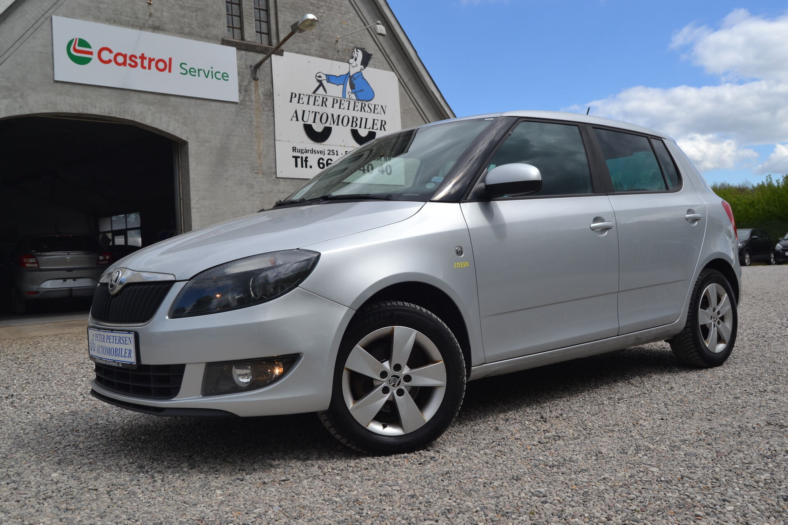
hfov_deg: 55.1
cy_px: 262
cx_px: 394
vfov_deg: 38.4
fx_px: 755
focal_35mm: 34
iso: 100
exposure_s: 1/320
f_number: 9
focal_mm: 23
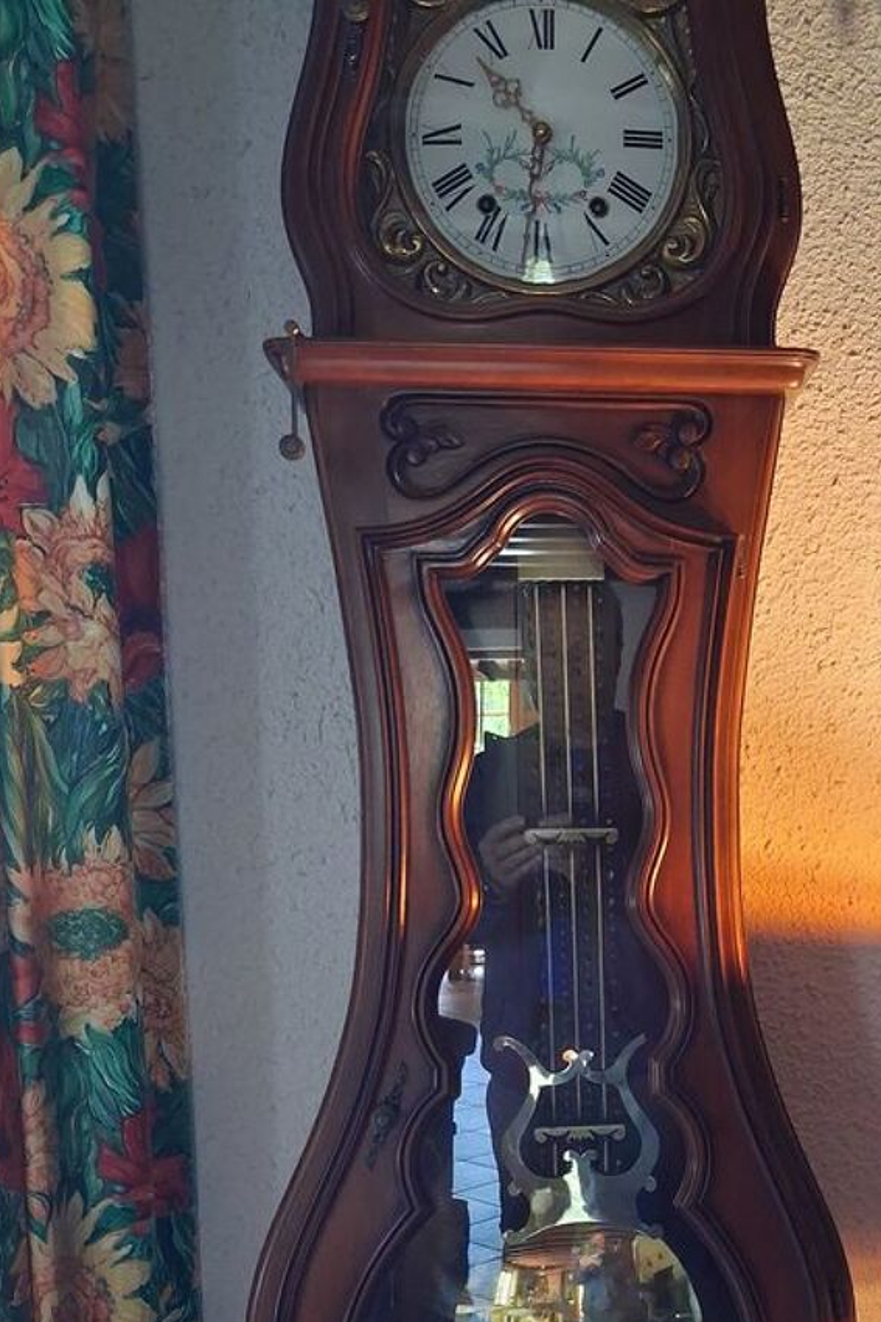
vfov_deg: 43.2
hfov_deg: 29.9
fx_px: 1616
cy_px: 986
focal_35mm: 44
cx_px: 685
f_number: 1.8
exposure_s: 1/60
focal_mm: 4
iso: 500
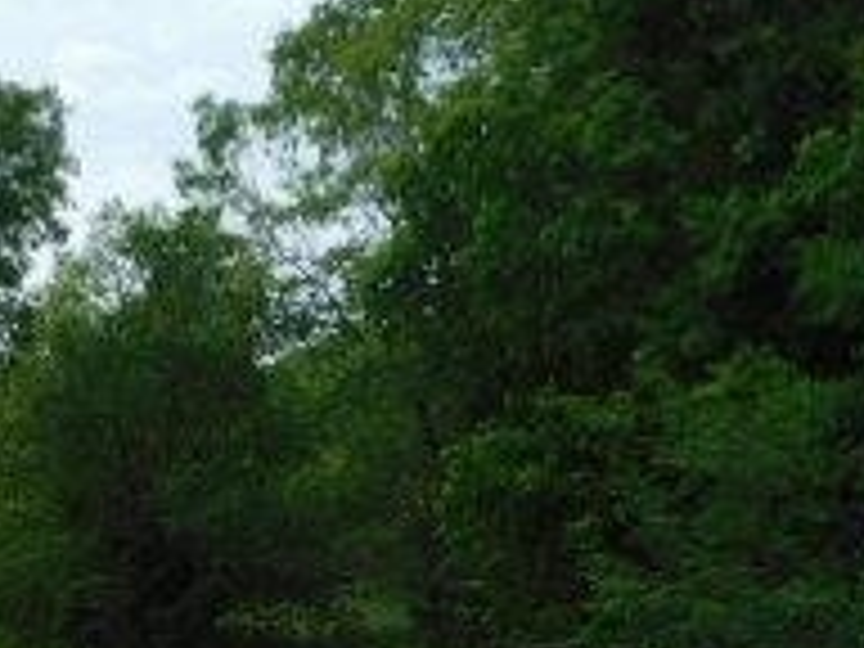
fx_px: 2995
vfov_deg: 12.2
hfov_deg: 16.4
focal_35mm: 120
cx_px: 279
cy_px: 598
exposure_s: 1/1000
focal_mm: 6.3
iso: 125
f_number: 3.5
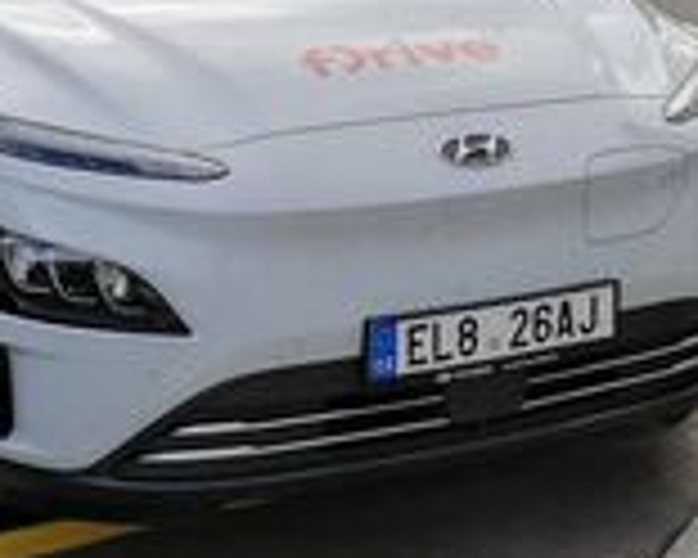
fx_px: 2169
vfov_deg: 14.3
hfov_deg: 18.1
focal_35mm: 105
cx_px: 576
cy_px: -86
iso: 50
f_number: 1.8
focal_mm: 5.3
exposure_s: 1/1818
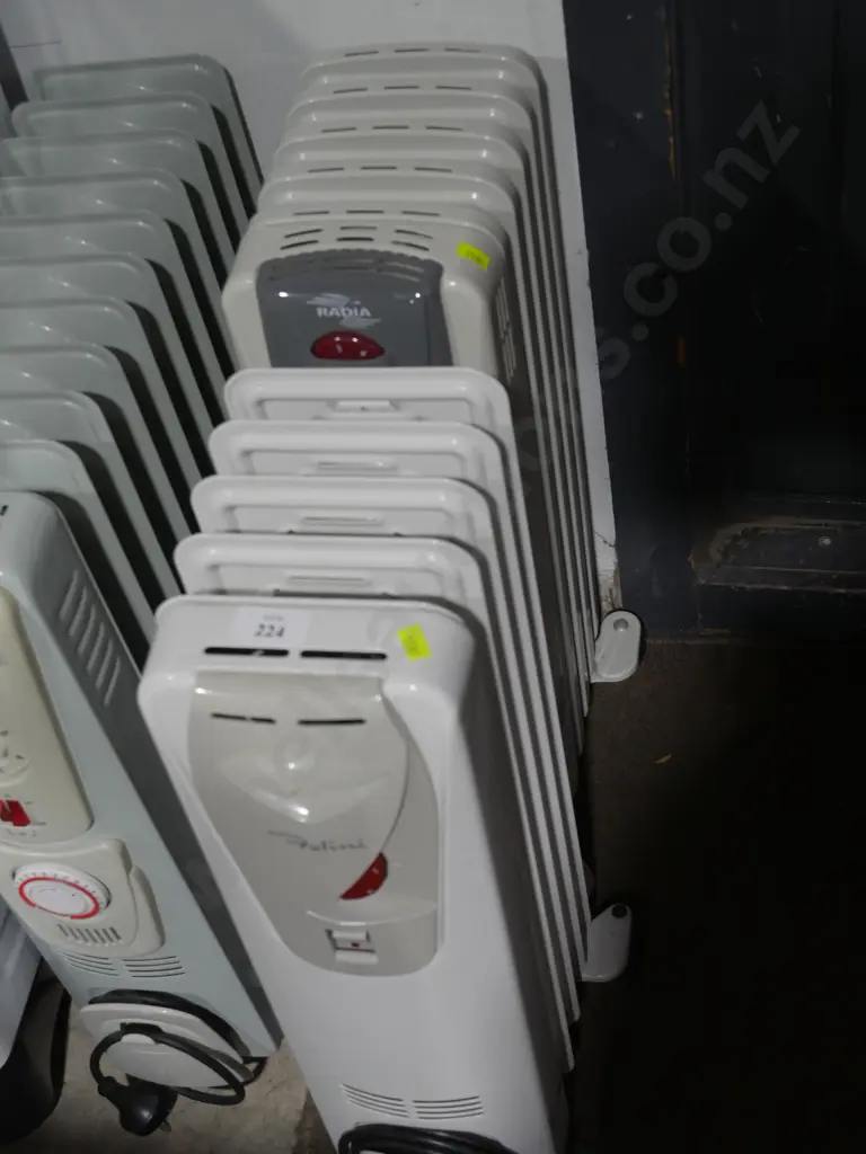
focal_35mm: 54
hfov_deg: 27.0
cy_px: 577
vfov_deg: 35.5
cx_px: 433
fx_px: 1801
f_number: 5.3
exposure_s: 1/60
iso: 500
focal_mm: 27
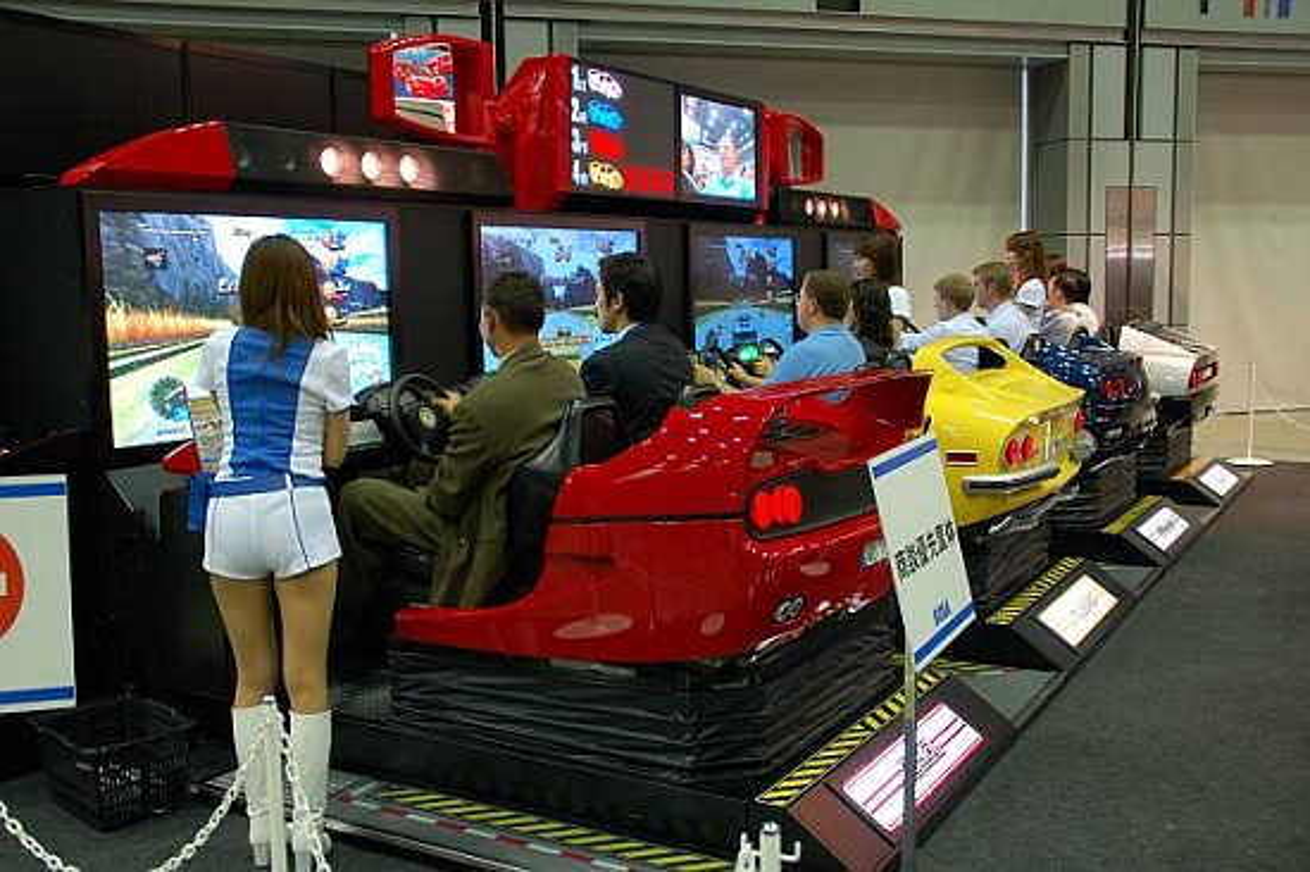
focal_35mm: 38
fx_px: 1364
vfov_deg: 35.5
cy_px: 436
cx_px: 655
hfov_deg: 51.3
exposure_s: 1/20
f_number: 4
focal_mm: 25
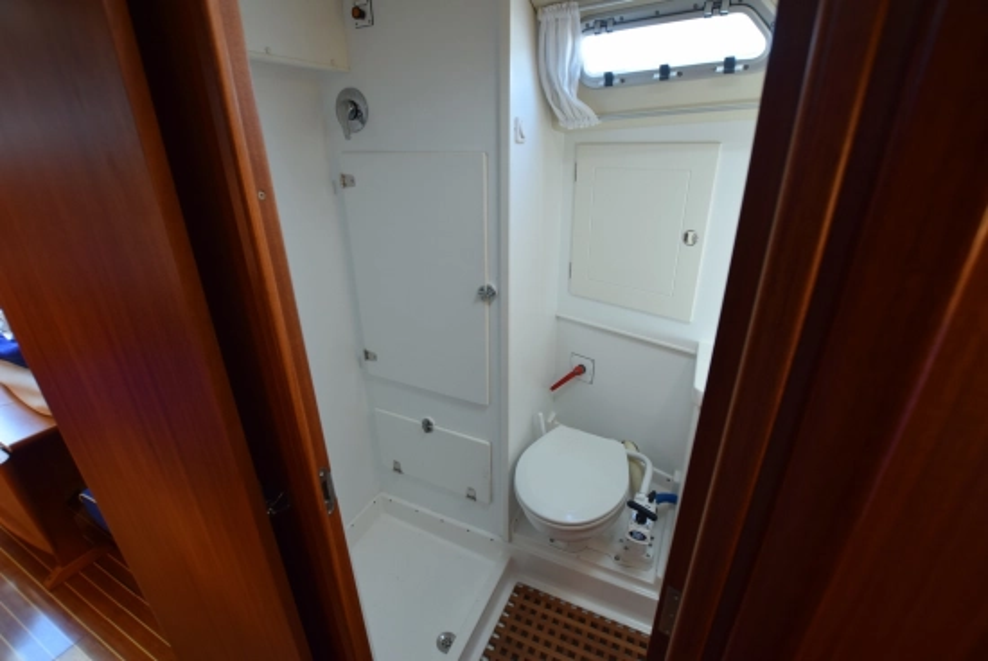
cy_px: 330
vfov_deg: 77.5
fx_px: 412
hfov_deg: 100.3
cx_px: 494
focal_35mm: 15
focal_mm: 10
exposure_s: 1/80
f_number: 4.5
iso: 400
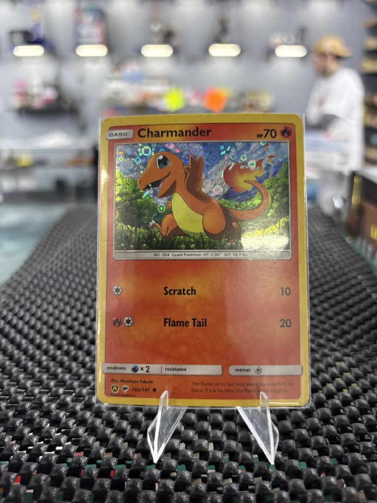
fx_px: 378
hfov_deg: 53.1
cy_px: 252
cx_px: 188
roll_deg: -0.2
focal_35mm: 26
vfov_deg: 67.3
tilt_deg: -21.3
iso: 400
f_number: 1.6
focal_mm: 5.96
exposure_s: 1/60
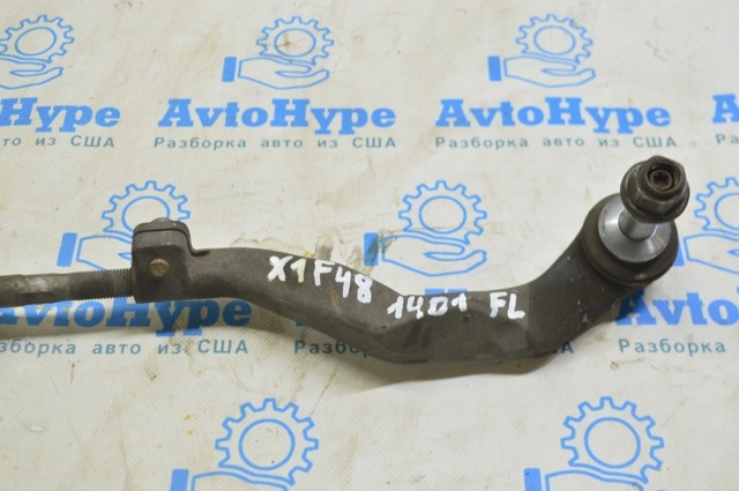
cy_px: 246
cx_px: 370
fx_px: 1046
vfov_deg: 26.4
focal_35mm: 51
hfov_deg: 38.9
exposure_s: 1/20
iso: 400
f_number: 5.6
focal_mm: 34
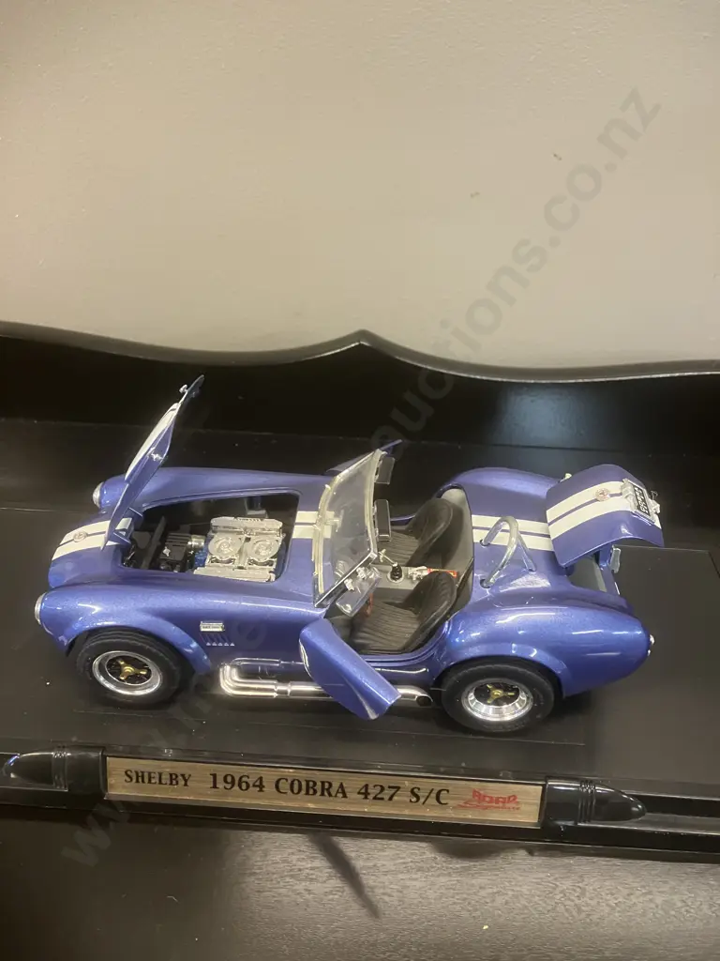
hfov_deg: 49.7
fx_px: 777
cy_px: 480
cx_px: 360
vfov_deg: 63.4
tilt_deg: -35.6
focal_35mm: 28
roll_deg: -2.8
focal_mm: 3.99
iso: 250
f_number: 1.8
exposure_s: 1/33
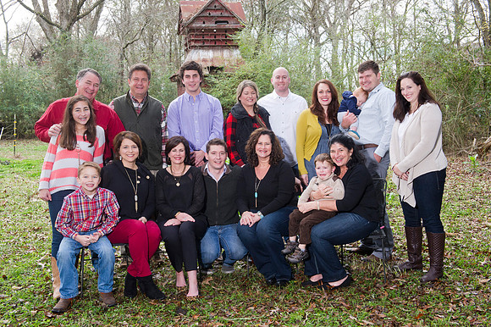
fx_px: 572
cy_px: 164
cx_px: 246
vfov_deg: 31.9
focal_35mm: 42
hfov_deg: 46.4
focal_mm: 42
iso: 1250
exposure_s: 1/125
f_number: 7.1
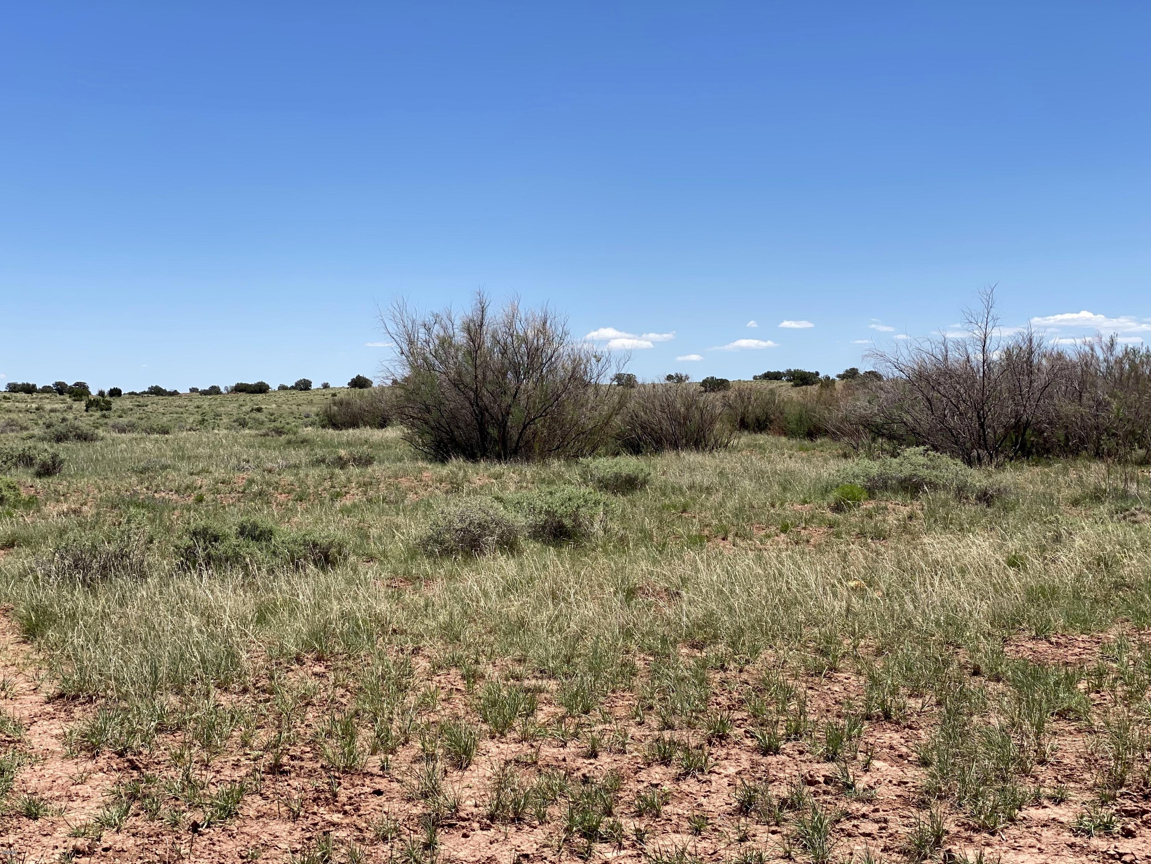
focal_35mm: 53
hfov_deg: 36.2
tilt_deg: -1.2
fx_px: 1762
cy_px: 440
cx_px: 570
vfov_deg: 27.5
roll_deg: -0.3
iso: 20
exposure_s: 1/1996
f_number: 2
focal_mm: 6
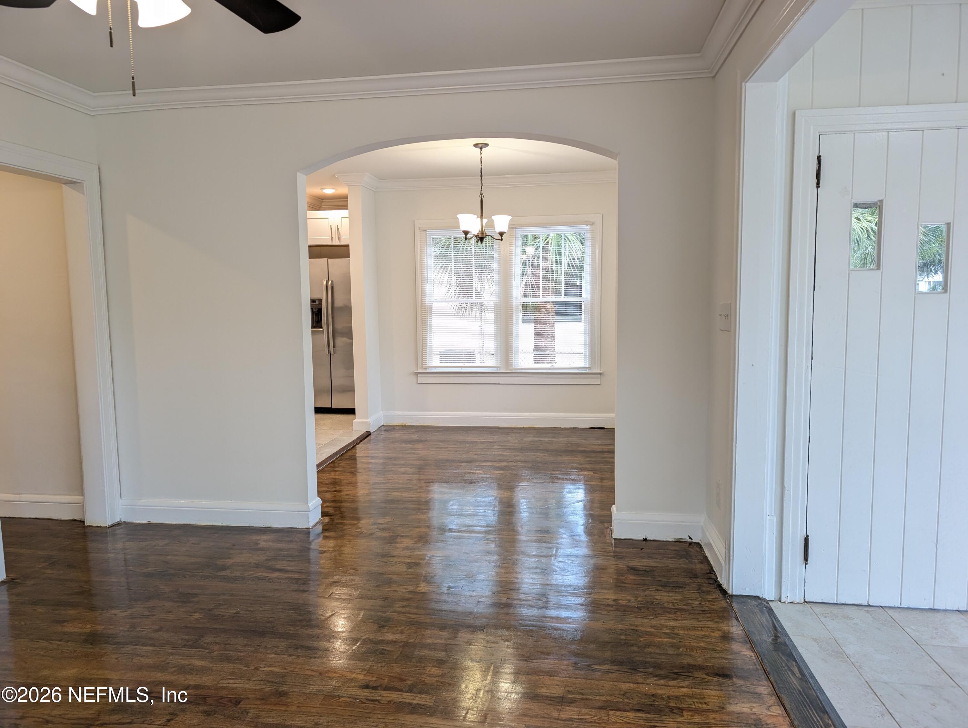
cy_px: 364
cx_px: 484
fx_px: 672
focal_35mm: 24
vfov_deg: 56.9
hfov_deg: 71.5
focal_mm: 6.9
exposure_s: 1/120
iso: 169
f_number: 1.68
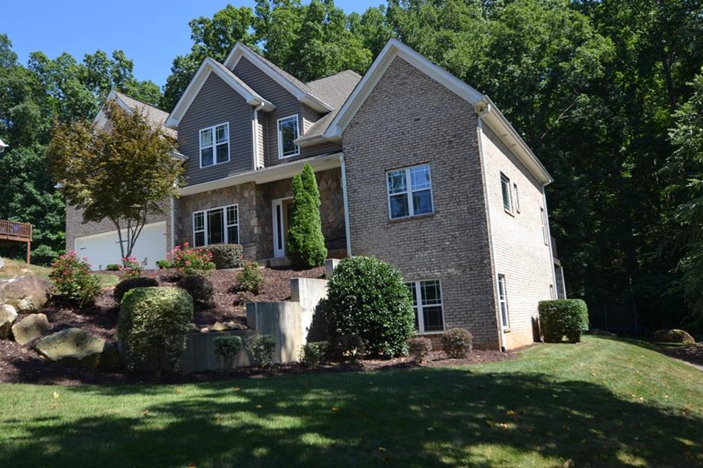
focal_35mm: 28
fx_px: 537
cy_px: 243
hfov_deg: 66.3
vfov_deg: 47.0
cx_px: 334
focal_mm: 17
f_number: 6.3
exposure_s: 1/160
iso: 100
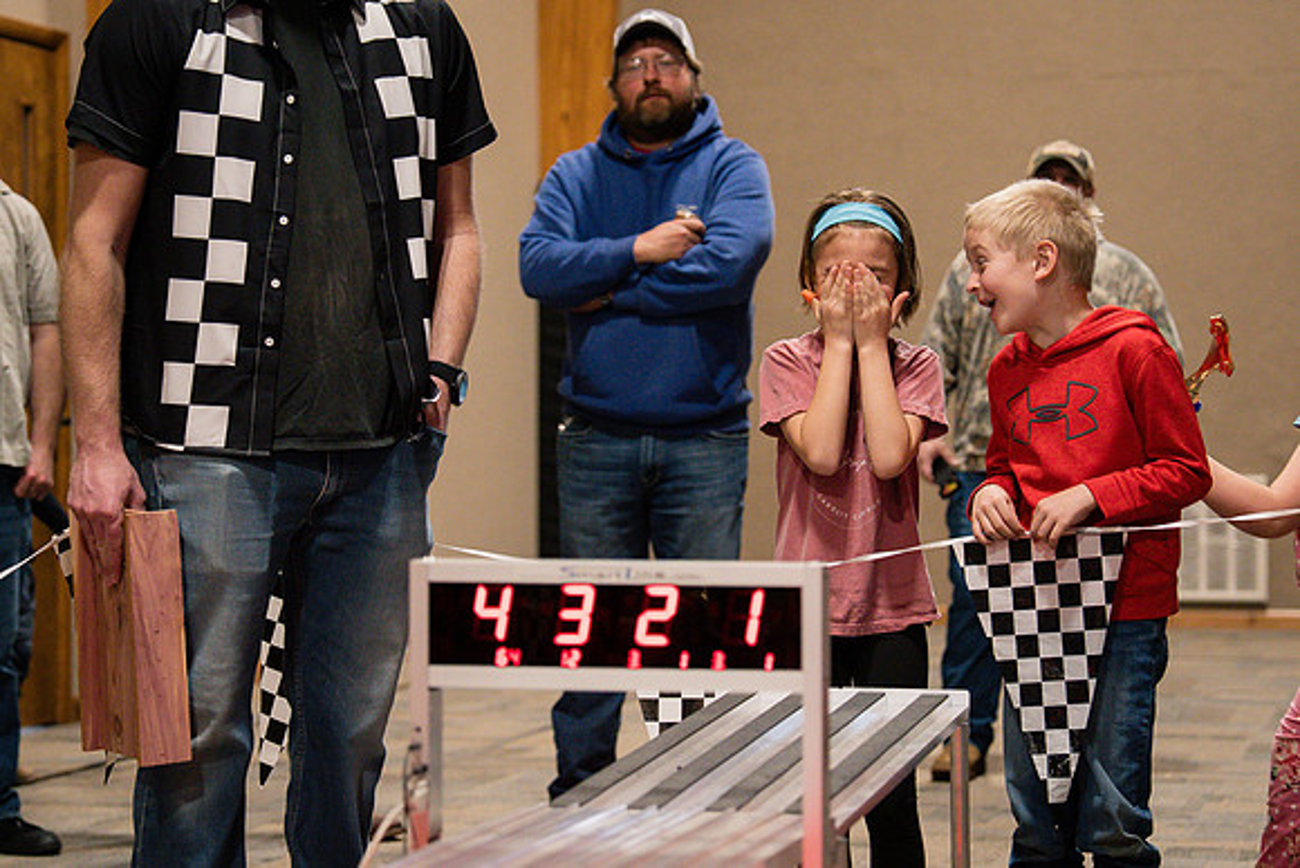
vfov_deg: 13.1
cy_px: 448
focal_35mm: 104
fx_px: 3767
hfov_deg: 19.6
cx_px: 670
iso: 2500
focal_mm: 70
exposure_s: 1/320
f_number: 2.8
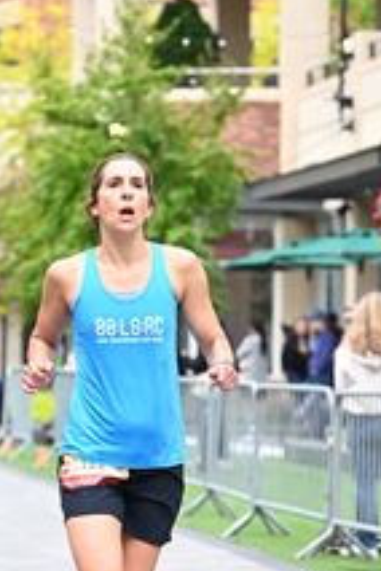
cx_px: 168
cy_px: 407
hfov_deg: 7.6
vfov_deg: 11.3
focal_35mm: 181
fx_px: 2873
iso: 1250
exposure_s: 1/1600
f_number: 2.8
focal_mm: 70
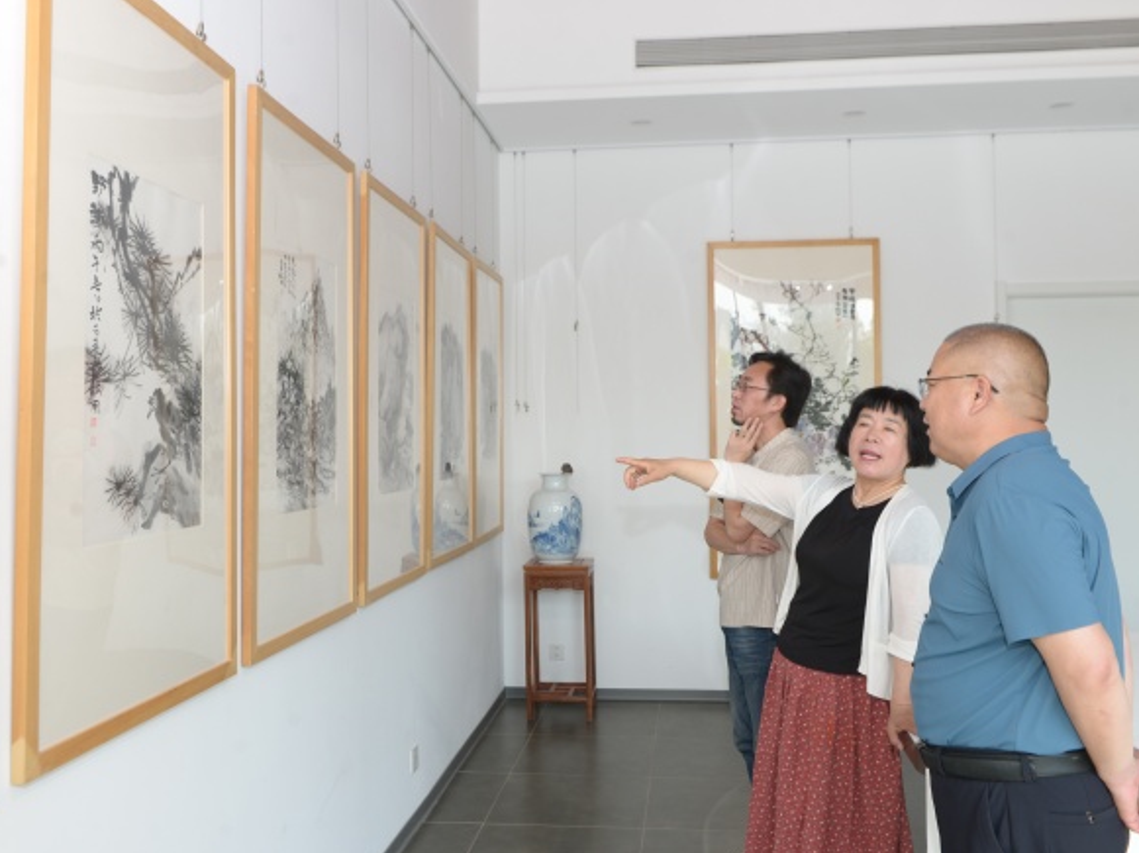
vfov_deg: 40.7
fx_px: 1151
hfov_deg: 52.7
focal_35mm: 35
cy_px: 430
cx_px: 572
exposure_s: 1/160
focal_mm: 32
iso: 280
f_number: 6.3
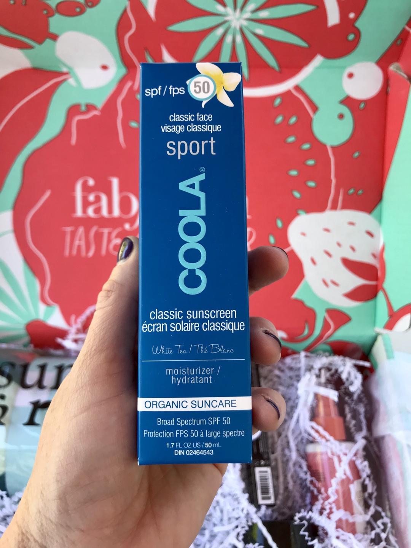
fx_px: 443
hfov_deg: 49.7
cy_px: 274
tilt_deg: -50.2
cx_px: 206
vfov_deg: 63.4
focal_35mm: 28
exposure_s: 1/120
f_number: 1.8
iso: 32
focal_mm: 3.99
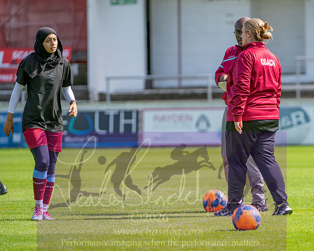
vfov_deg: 3.9
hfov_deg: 4.9
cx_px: 207
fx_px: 3678
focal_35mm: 396
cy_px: 115
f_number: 4
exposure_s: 1/2000
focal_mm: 290
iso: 400
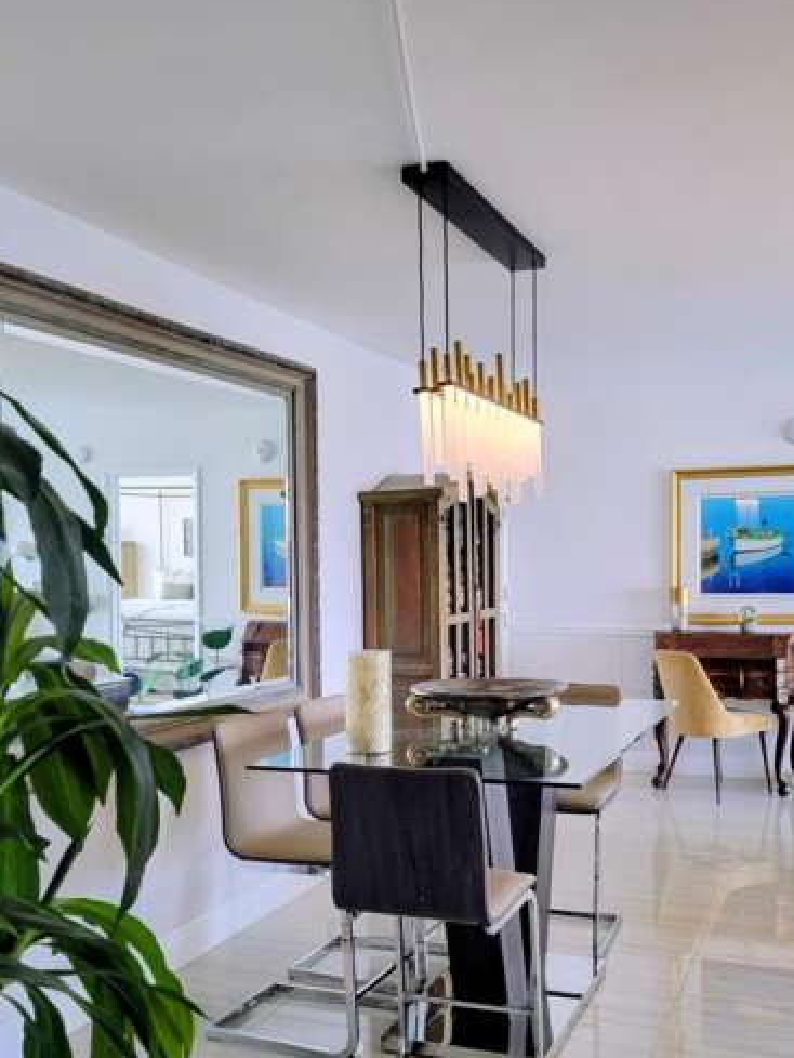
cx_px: 467
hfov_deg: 41.7
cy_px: 644
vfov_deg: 53.5
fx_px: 1039
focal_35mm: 34
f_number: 1.8
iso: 200
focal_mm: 5.4
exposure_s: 1/60
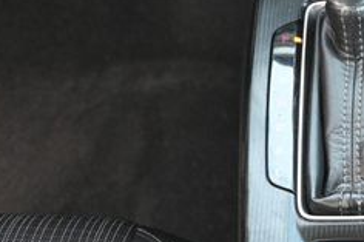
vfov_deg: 11.0
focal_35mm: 124
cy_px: 146
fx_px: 1253
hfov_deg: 15.8
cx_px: 449
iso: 2800
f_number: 4.8
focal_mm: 30.5
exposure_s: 1/125
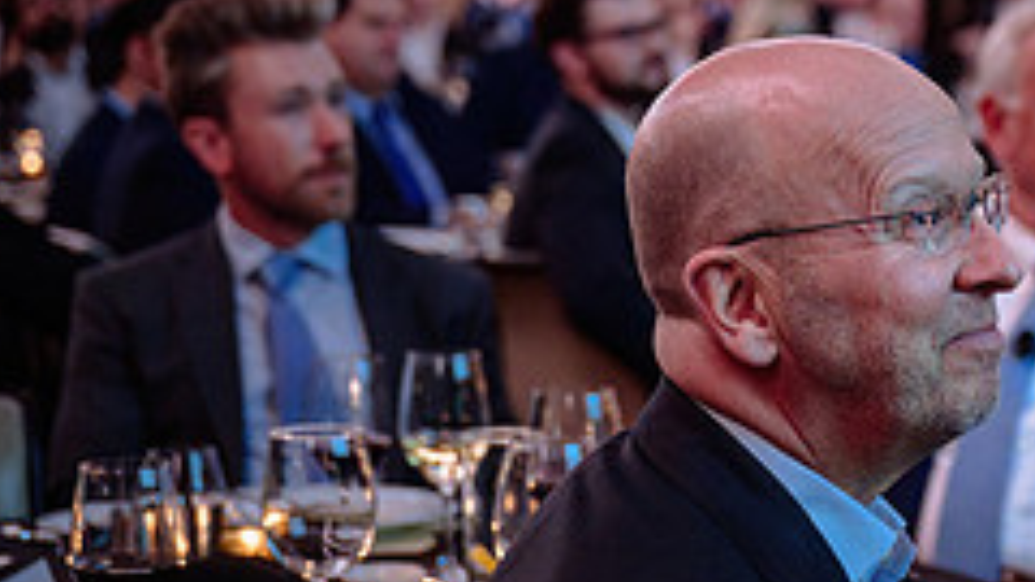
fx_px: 3678
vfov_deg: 9.1
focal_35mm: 134
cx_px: 1345
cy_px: 321
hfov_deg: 15.3
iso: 1600
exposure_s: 1/50
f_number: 2.8
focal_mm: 48
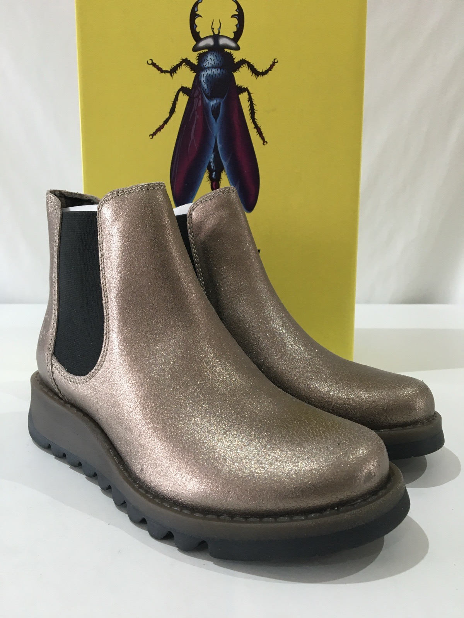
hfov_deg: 48.2
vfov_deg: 61.7
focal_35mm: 29
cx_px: 232
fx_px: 518
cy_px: 309
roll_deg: -1.1
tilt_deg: -10.1
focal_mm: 4.15
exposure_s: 1/33
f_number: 2.2
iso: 100
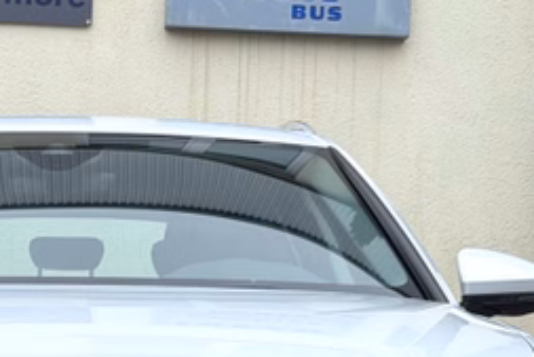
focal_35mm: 158
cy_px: 317
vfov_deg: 8.7
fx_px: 2345
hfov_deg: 12.9
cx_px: 131
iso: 64
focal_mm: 6.76
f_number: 1.78
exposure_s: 1/2208
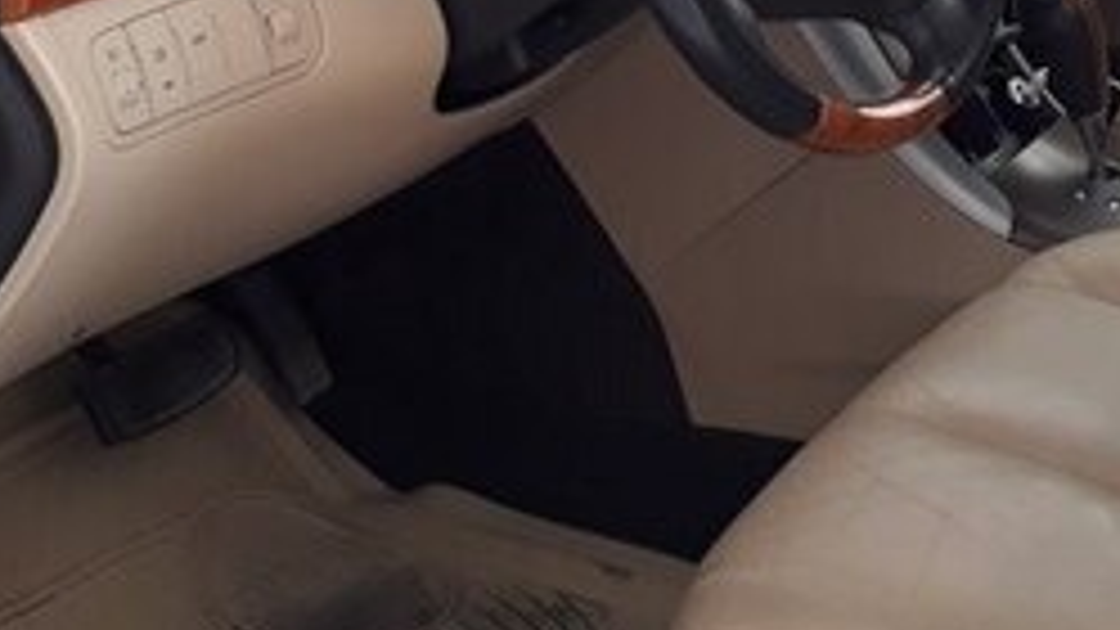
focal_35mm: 78
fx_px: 2316
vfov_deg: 14.8
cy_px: -173
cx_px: 747
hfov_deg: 27.0
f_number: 1.9
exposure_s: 1/33
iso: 100
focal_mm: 3.6
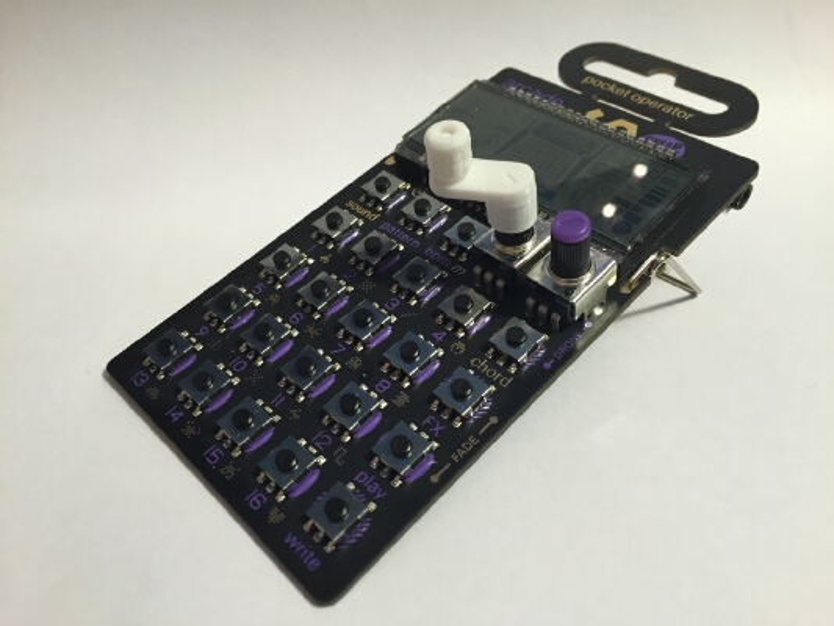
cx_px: 417
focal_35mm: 29
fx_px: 699
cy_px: 313
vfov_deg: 48.2
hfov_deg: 61.6
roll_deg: +0.2
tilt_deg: -39.6
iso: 80
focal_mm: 4.15
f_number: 2.2
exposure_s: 1/30
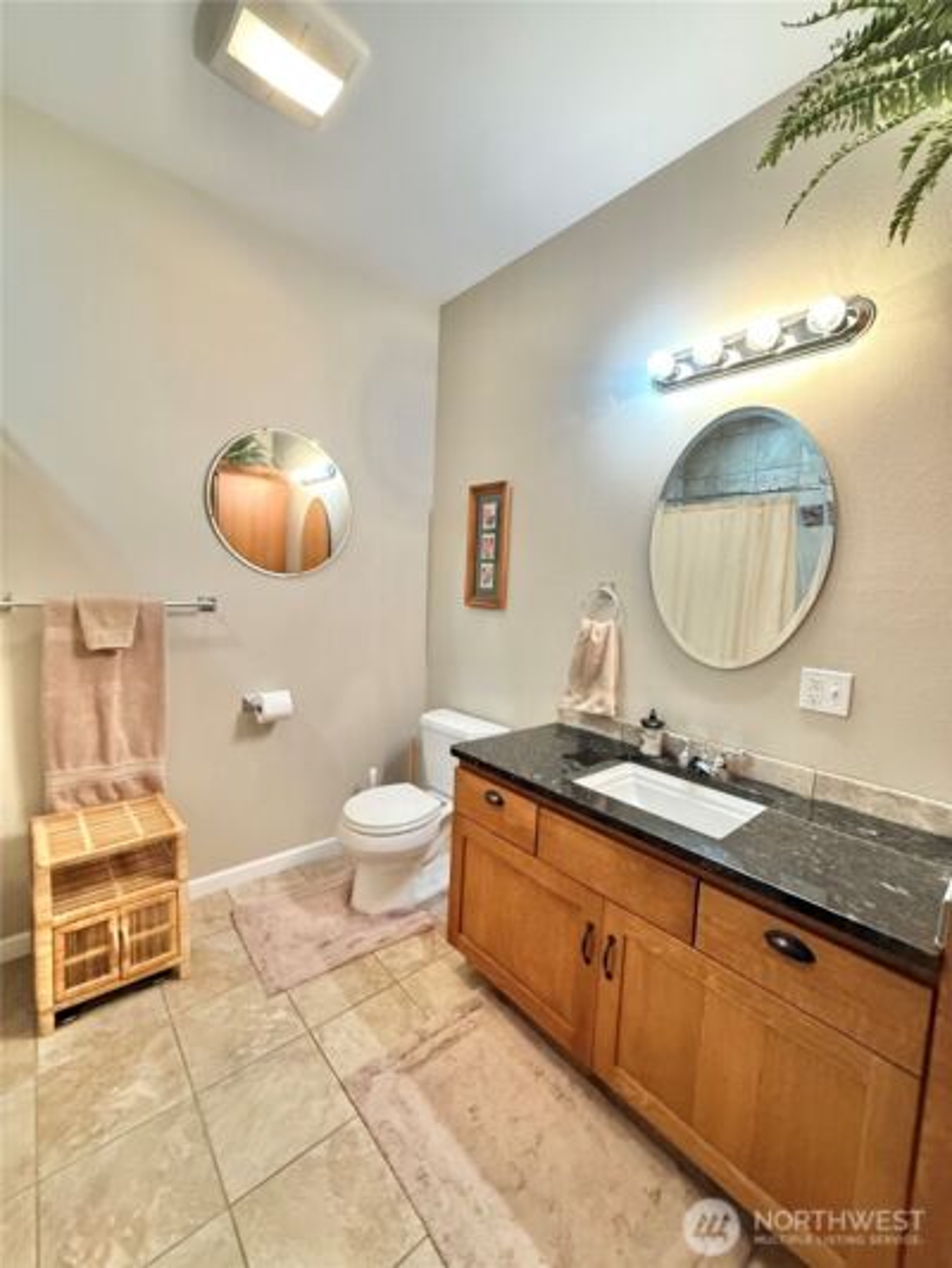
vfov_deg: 102.1
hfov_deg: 85.7
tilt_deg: -4.4
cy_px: 634
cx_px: 476
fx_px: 513
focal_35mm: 14
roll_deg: -3.3
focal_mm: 2.22
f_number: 2.2
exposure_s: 1/60
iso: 640
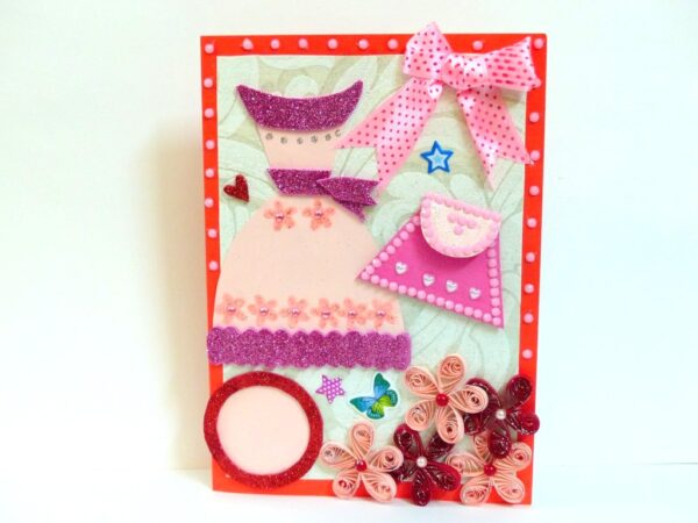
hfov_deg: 38.2
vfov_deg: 29.1
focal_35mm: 50
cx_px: 349
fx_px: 1008
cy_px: 262
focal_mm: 9.1
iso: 400
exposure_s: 1/25
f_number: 2.8
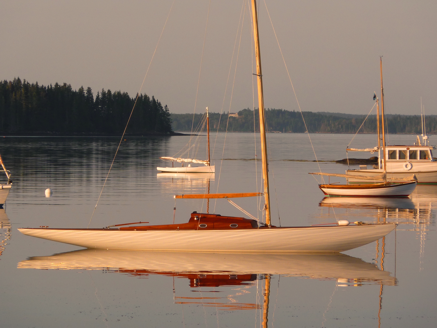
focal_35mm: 252
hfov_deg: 7.9
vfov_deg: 5.9
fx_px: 3181
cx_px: 218
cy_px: 164
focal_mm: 34.4
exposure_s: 1/500
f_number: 4.6
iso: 100
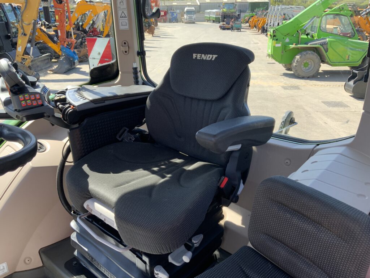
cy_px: 139
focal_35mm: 29
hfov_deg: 61.7
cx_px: 185
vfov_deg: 48.2
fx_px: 310
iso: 16
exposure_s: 1/169
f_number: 1.8
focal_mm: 3
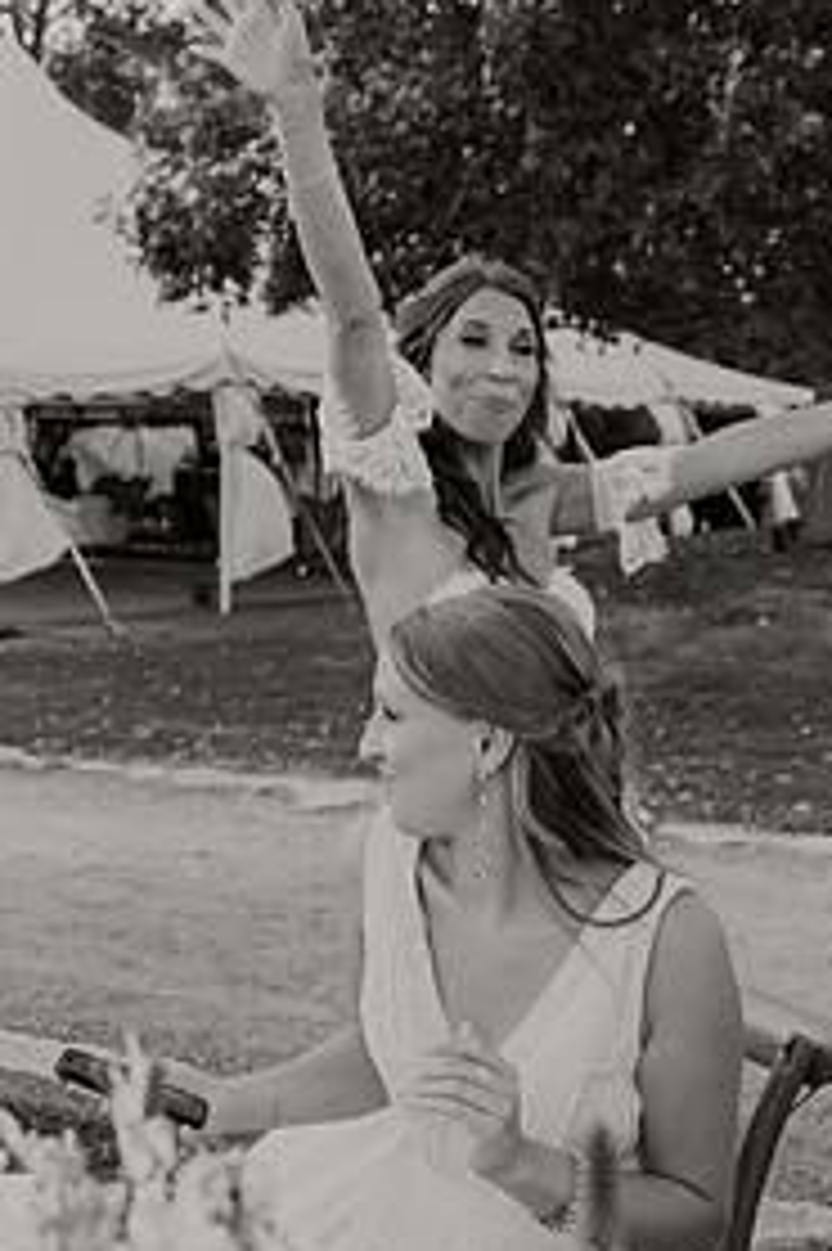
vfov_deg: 37.4
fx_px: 1839
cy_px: 487
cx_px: 52
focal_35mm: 53
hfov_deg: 24.6
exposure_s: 1/1600
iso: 640
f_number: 2.8
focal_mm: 24
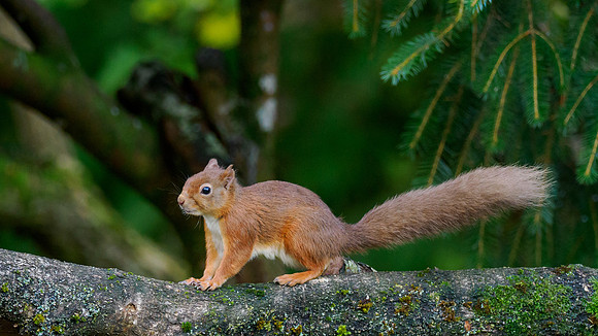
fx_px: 16060
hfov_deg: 2.1
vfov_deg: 1.2
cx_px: 218
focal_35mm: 1013
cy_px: 214
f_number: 4
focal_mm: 300
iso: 1600
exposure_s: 1/250
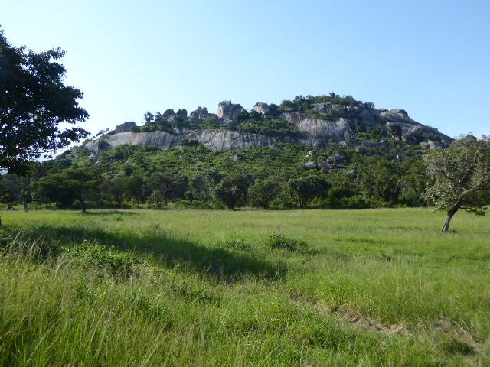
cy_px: 184
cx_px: 245
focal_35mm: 34
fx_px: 481
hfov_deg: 54.0
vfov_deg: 41.8
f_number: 3.6
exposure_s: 1/500
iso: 80
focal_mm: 5.8
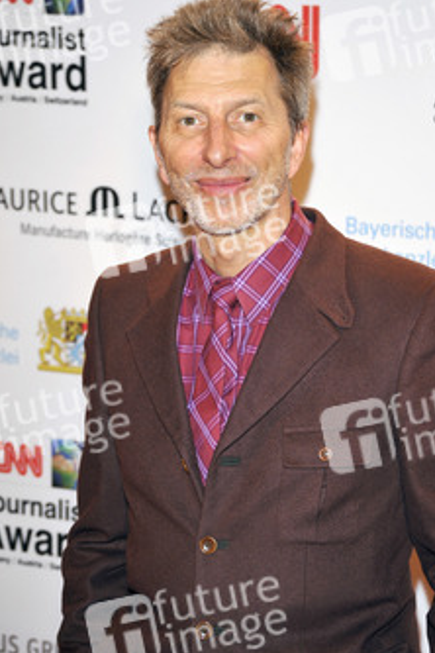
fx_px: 2610
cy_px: 329
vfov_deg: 14.3
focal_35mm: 144
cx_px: 244
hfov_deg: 9.5
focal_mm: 120
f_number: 6.3
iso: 800
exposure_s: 1/250
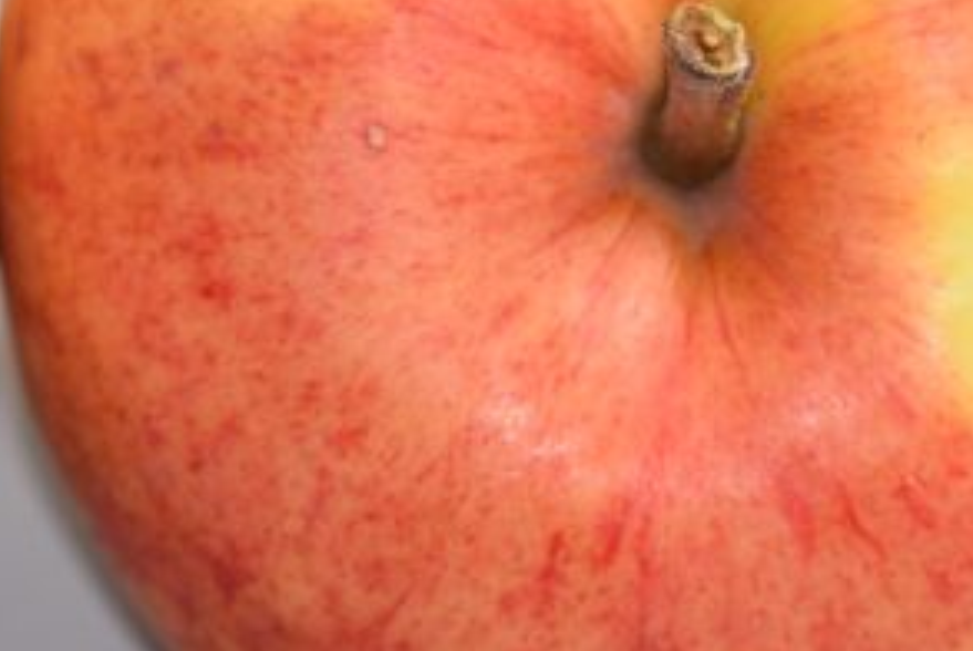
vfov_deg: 2.5
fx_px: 14873
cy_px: 463
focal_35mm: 550
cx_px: -83
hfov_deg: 3.7
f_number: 5.6
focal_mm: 105
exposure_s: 1/125
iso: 250
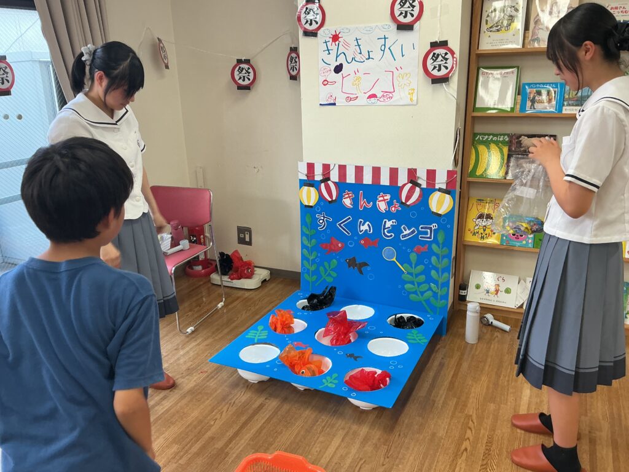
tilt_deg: -17.8
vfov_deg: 48.2
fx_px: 527
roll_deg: +0.2
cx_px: 314
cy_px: 236
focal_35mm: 29
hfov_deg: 61.7
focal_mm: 3
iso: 40
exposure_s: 1/60
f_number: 1.8
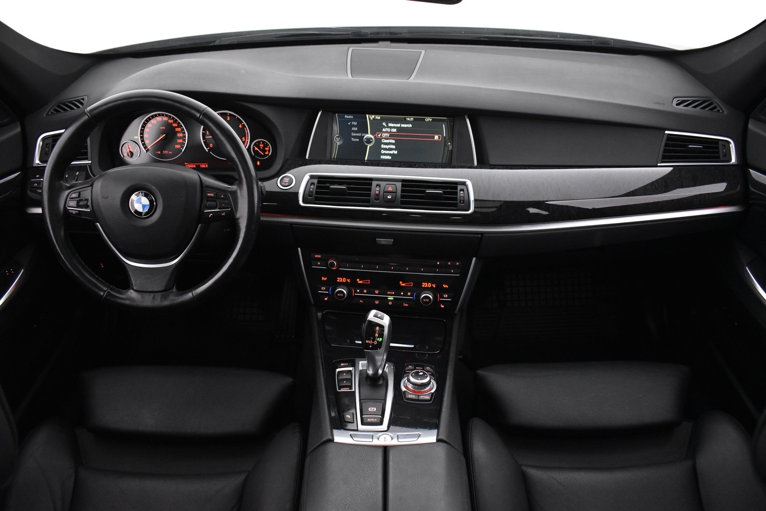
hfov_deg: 67.4
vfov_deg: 47.9
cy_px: 256
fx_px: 575
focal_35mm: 27
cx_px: 383
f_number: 3.5
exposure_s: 1/50
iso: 3200
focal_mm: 18
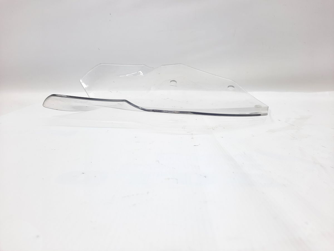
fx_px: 241
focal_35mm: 25
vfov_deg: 54.9
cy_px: 126
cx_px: 167
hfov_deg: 69.4
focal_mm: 4.6
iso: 64
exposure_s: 1/50
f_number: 2
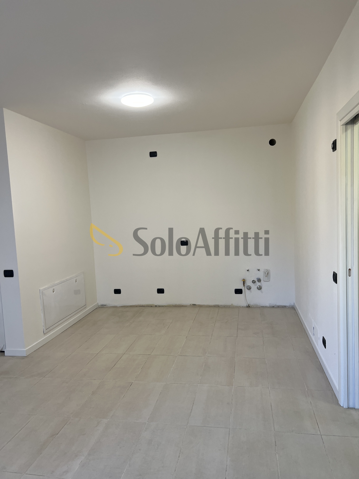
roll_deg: +4.4
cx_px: 180
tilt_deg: -3.0
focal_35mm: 26
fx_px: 360
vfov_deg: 67.3
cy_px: 240
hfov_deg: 53.1
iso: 100
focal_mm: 5.7
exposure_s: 1/100
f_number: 1.5
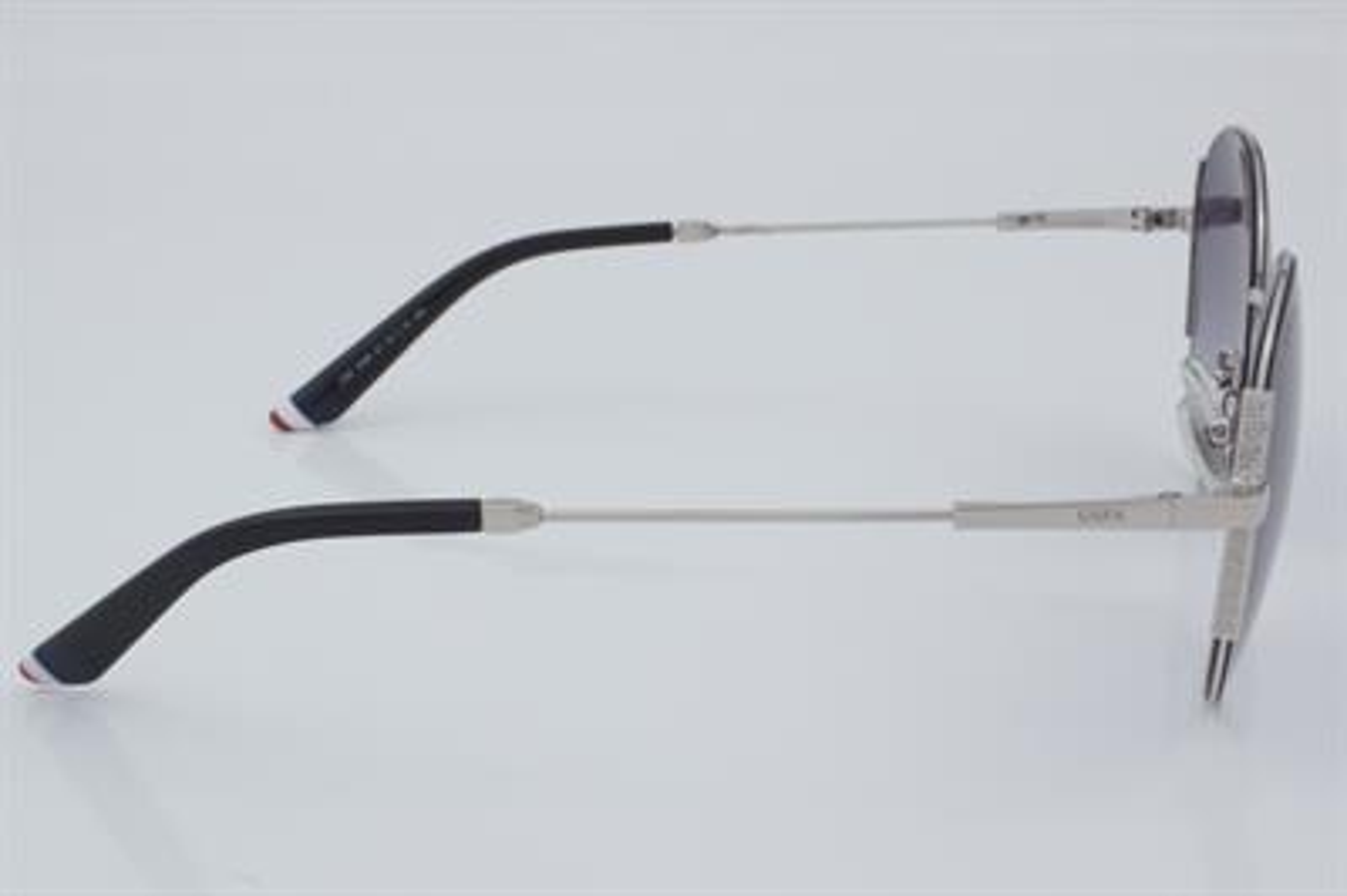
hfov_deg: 27.0
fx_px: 2804
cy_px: 448
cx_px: 674
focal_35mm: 75
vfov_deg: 18.2
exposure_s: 1/4
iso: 100
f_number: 32
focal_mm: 50
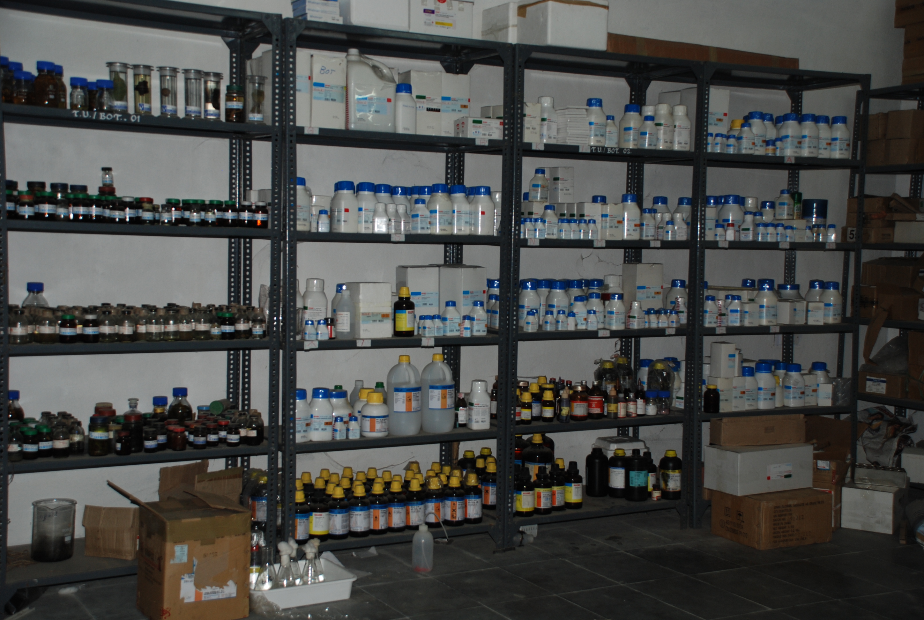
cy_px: 310
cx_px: 462
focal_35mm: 46
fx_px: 1196
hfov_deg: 42.2
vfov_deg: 29.1
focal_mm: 31
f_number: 4.2
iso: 200
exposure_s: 1/60
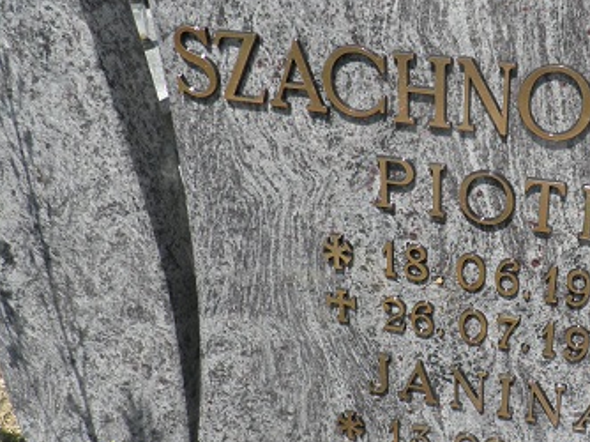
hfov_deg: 38.6
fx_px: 783
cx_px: 525
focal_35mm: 46
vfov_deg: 31.4
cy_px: 267
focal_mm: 4.3
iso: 64
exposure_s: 1/125
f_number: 8.3
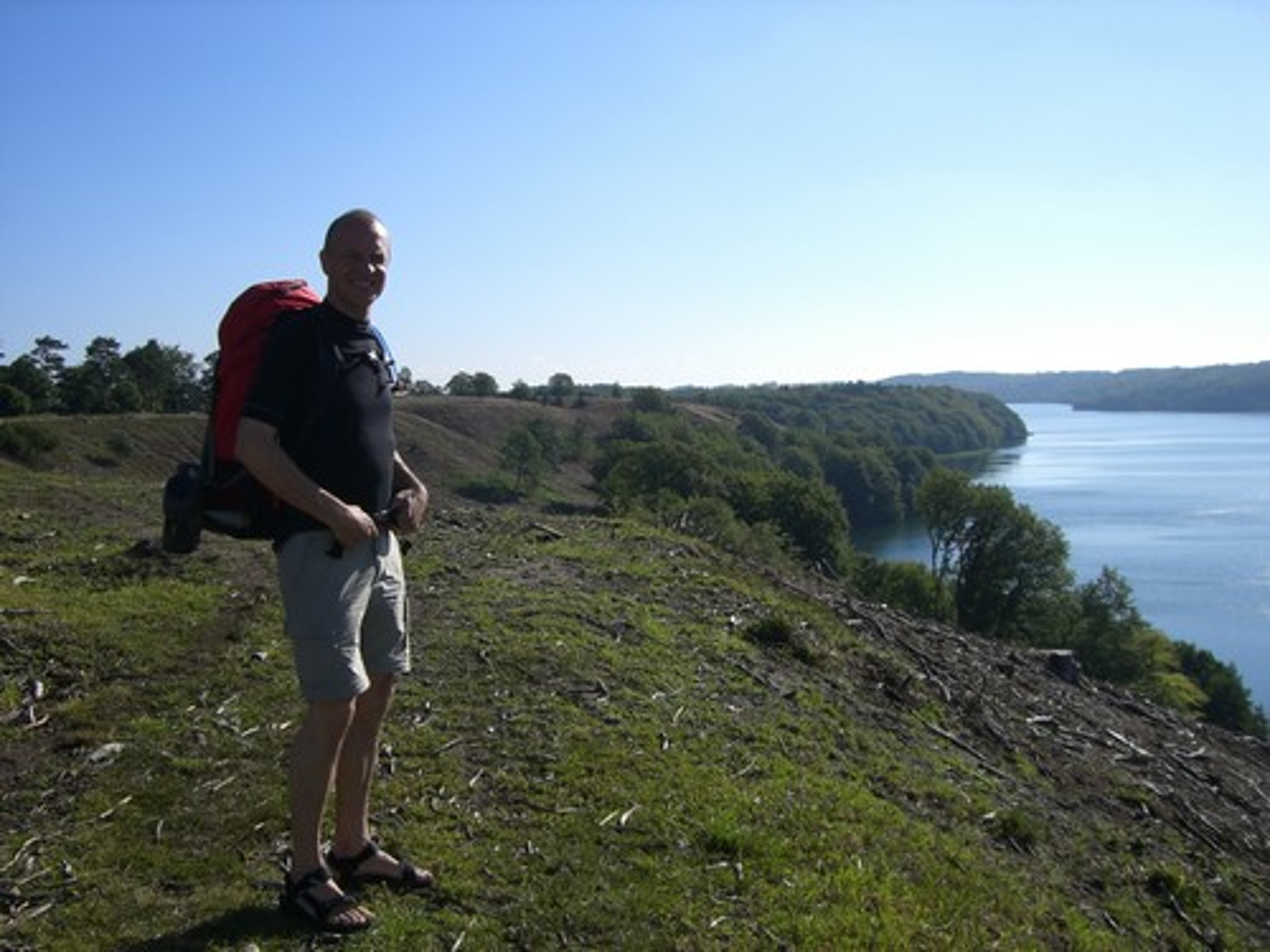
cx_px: 635
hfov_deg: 49.0
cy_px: 476
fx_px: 1394
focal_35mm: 38
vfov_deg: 37.7
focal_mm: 6.2
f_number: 4.3
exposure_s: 1/1000
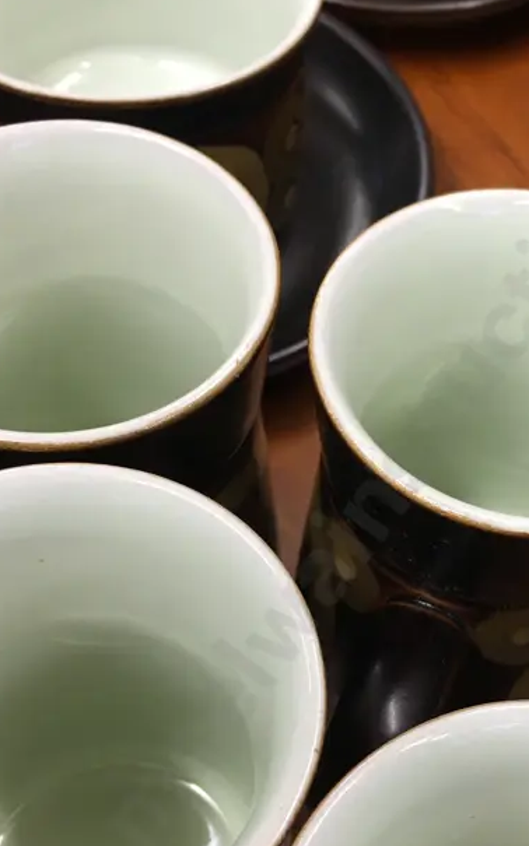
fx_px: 1200
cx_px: 396
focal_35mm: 52
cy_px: 480
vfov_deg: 38.8
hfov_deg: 24.6
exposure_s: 1/17
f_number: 2.2
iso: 40
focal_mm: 4.15
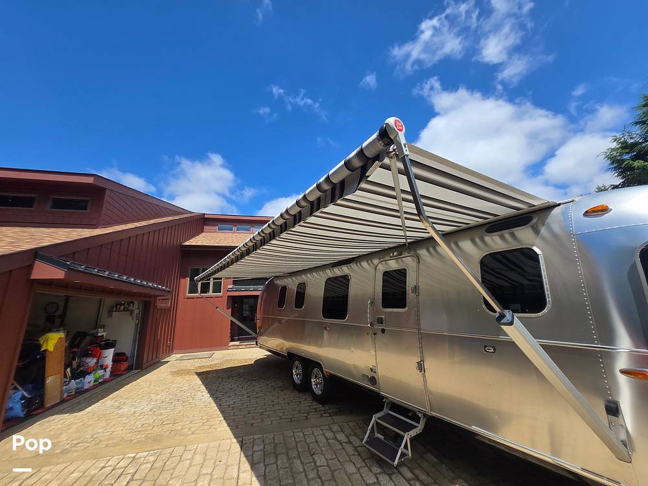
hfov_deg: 106.2
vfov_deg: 89.9
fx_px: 243
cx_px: 324
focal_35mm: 13
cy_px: 243
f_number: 2.2
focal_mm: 1.7
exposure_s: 1/1120
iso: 25
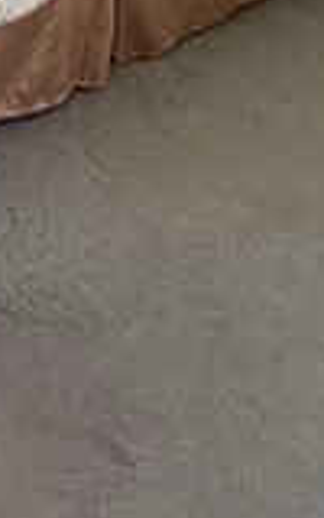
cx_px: -356
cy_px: -596
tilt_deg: -3.5
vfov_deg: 15.8
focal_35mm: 95
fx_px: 1342
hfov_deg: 12.0
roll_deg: -1.7
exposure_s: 1/120
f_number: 2.2
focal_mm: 2.22
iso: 200
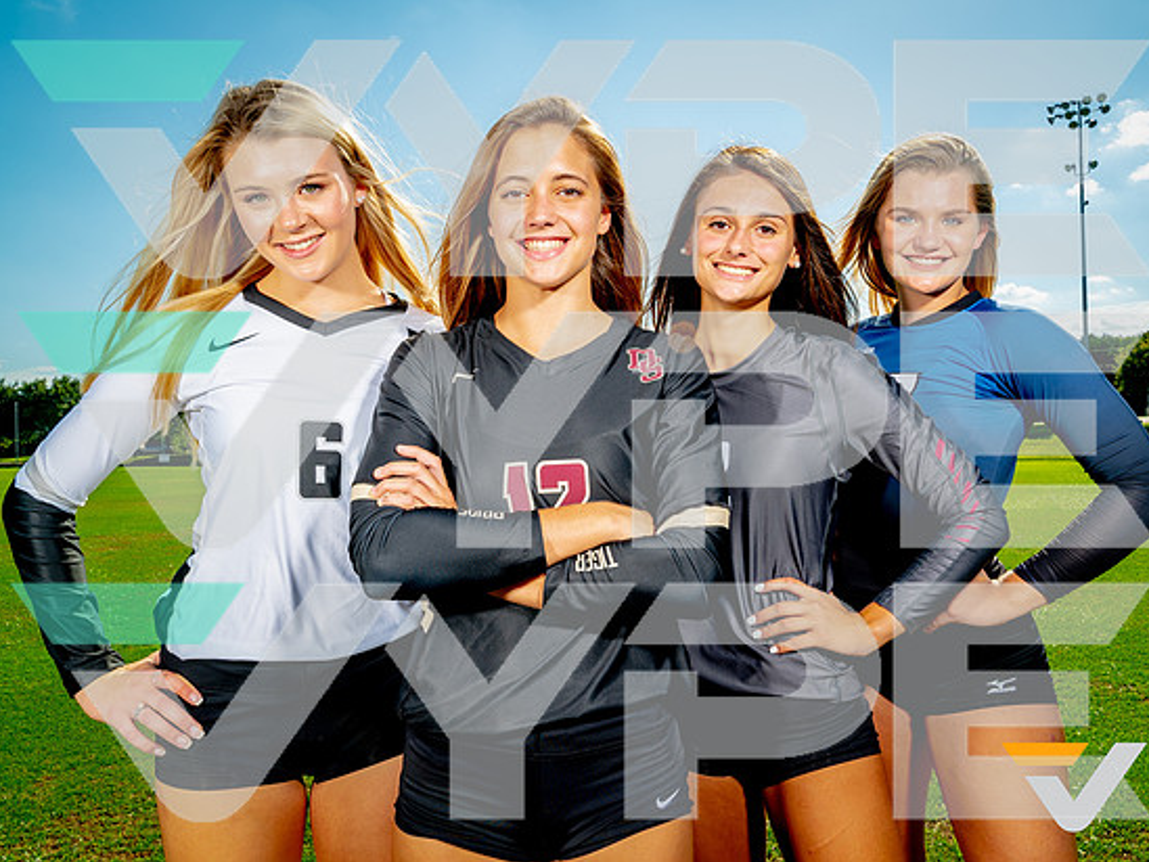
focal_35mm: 28
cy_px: 419
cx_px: 641
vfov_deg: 49.8
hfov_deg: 63.2
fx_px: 930
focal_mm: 24
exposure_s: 1/125
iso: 100
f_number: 11
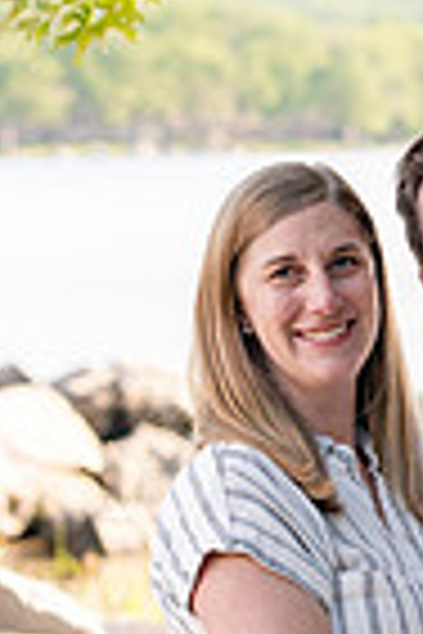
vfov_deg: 7.6
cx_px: 459
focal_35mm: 272
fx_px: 4794
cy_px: 166
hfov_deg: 5.0
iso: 800
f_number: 4.5
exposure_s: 1/500
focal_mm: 85
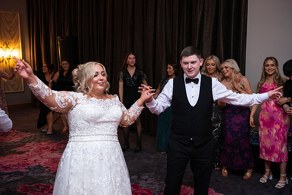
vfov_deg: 35.1
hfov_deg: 50.7
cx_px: 146
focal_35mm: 38
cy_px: 98
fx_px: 308
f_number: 3.5
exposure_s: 1/160
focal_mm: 38
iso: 1250
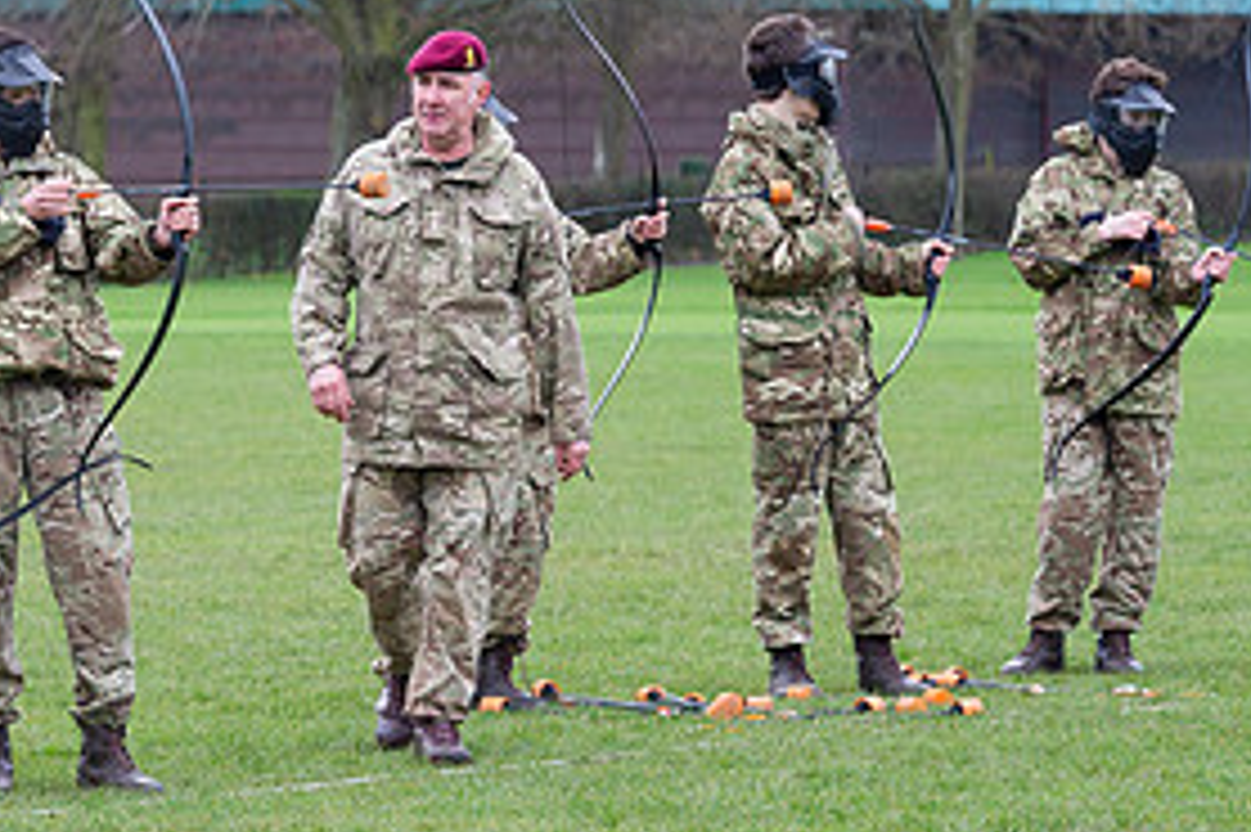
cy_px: 266
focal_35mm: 338
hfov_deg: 6.1
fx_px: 11738
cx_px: 43
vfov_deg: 4.1
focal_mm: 155
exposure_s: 1/250
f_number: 6.3
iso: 720
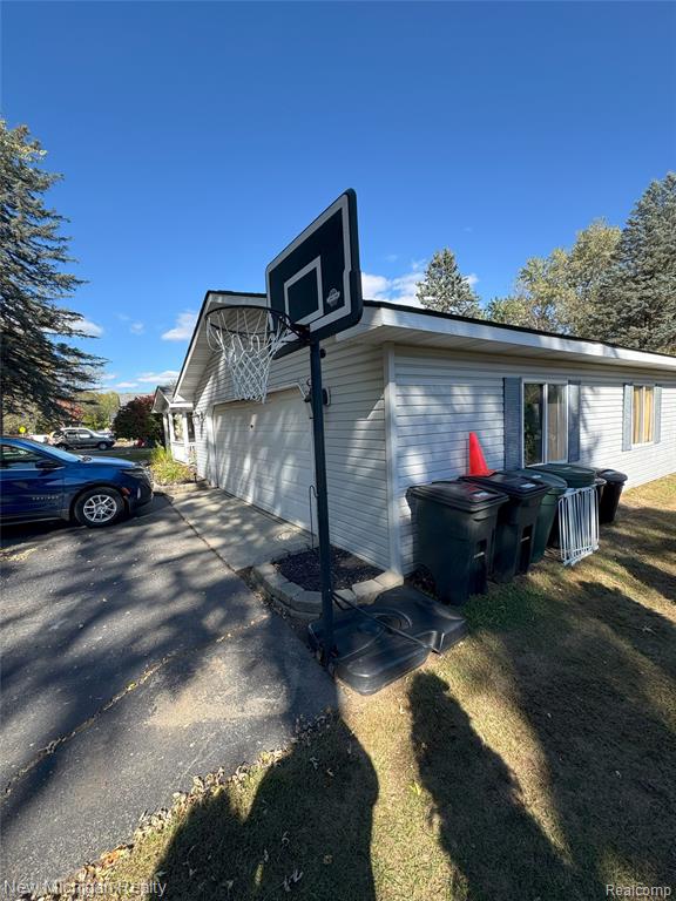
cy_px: 450
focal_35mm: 14
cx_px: 338
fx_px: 365
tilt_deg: -5.2
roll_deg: +2.3
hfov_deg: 85.7
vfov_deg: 102.1
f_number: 2.2
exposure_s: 1/505
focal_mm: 2.22
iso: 40
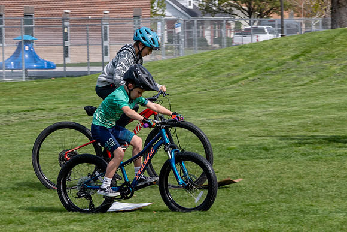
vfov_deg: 5.3
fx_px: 2502
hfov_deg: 7.9
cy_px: 92
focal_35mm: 260
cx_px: 267
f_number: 11
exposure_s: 1/200
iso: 200
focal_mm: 95
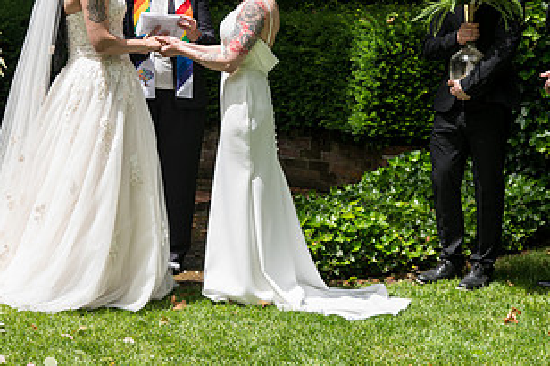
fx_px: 1496
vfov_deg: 13.8
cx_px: 212
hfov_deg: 20.8
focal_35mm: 98
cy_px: 46
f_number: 4
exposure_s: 1/400
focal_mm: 52
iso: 140
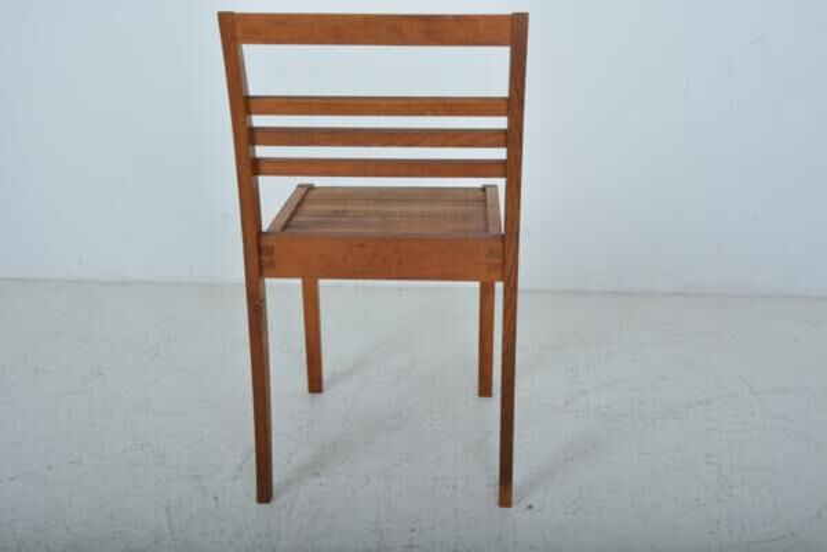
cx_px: 414
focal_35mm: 39
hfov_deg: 49.6
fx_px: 896
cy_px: 276
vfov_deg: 34.2
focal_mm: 26
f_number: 10
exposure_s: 1/200
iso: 500
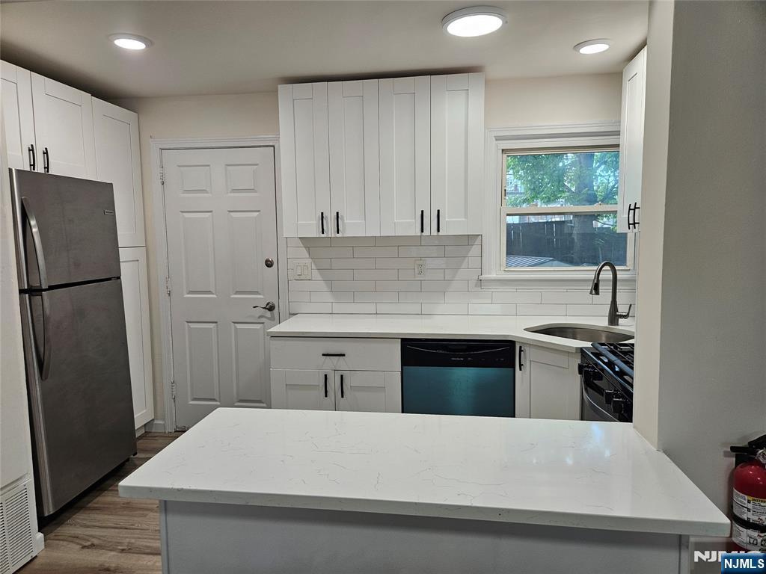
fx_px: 509
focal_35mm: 23
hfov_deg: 73.9
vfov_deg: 58.9
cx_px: 383
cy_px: 287
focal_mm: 5.4
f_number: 1.8
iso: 125
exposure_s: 1/120
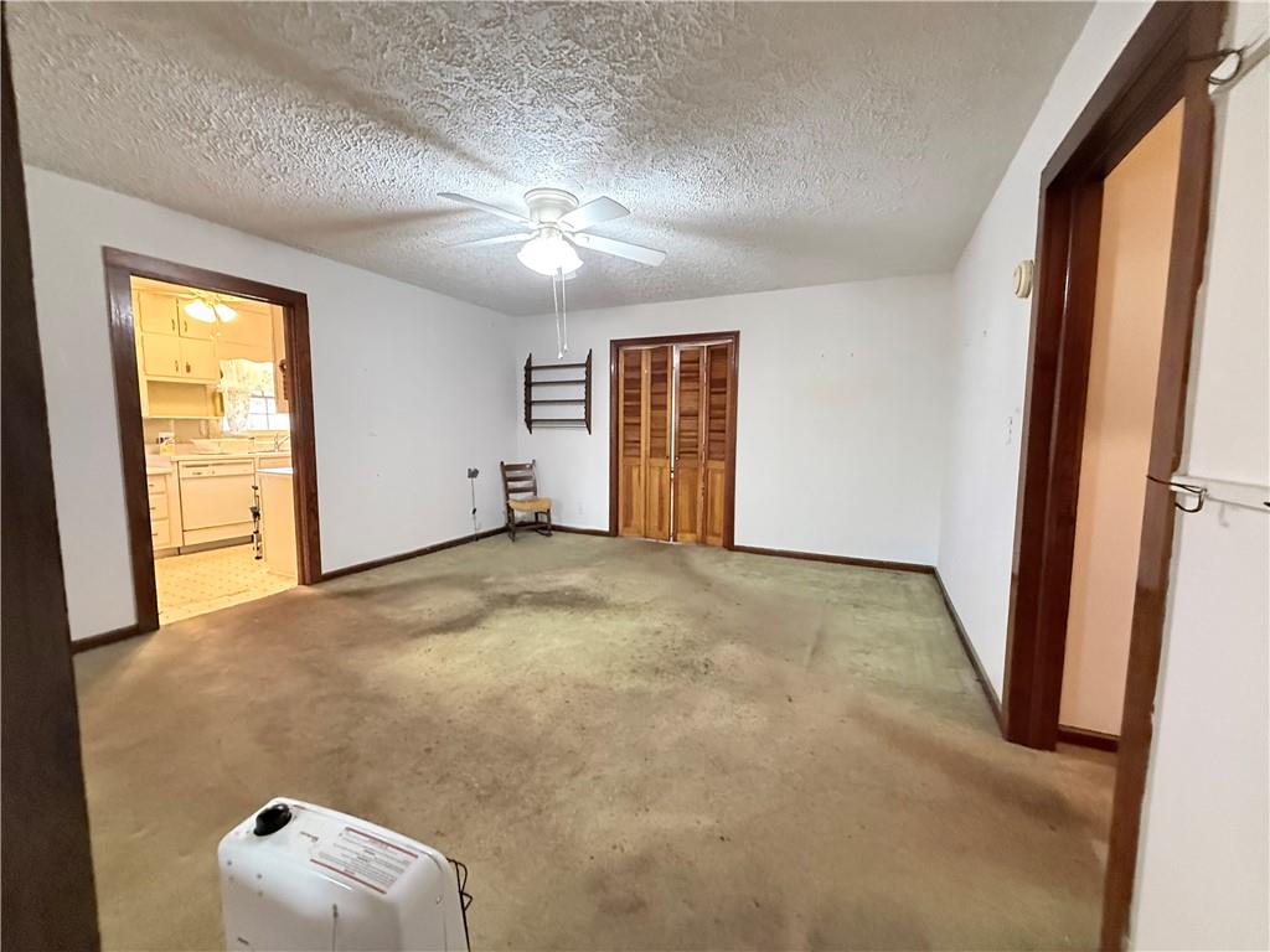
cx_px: 635
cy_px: 476
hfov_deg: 102.1
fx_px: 514
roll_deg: +0.1
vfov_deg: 85.7
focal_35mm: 14
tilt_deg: -4.2
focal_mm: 2.22
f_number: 2.2
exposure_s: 1/60
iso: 800
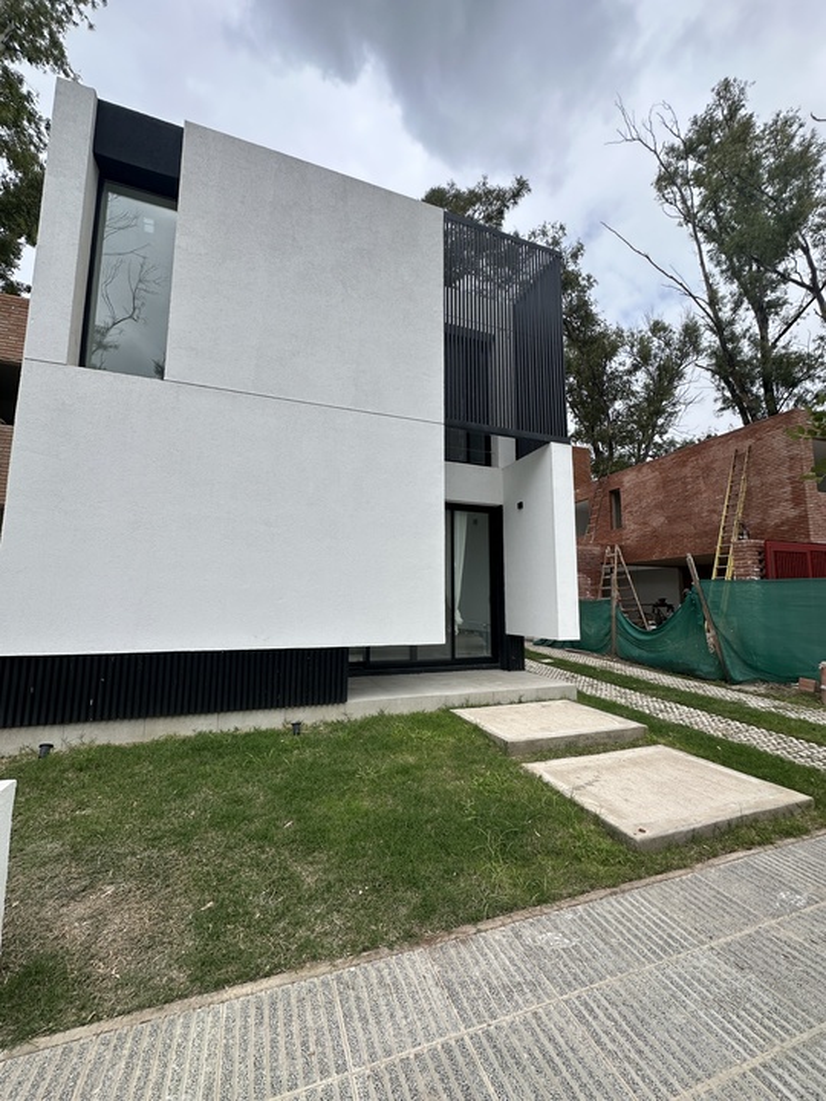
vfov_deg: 102.1
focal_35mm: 14
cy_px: 550
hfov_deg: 85.7
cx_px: 413
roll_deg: -0.2
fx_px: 445
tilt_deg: +8.5
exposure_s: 1/1276
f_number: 2.2
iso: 50
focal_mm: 2.22
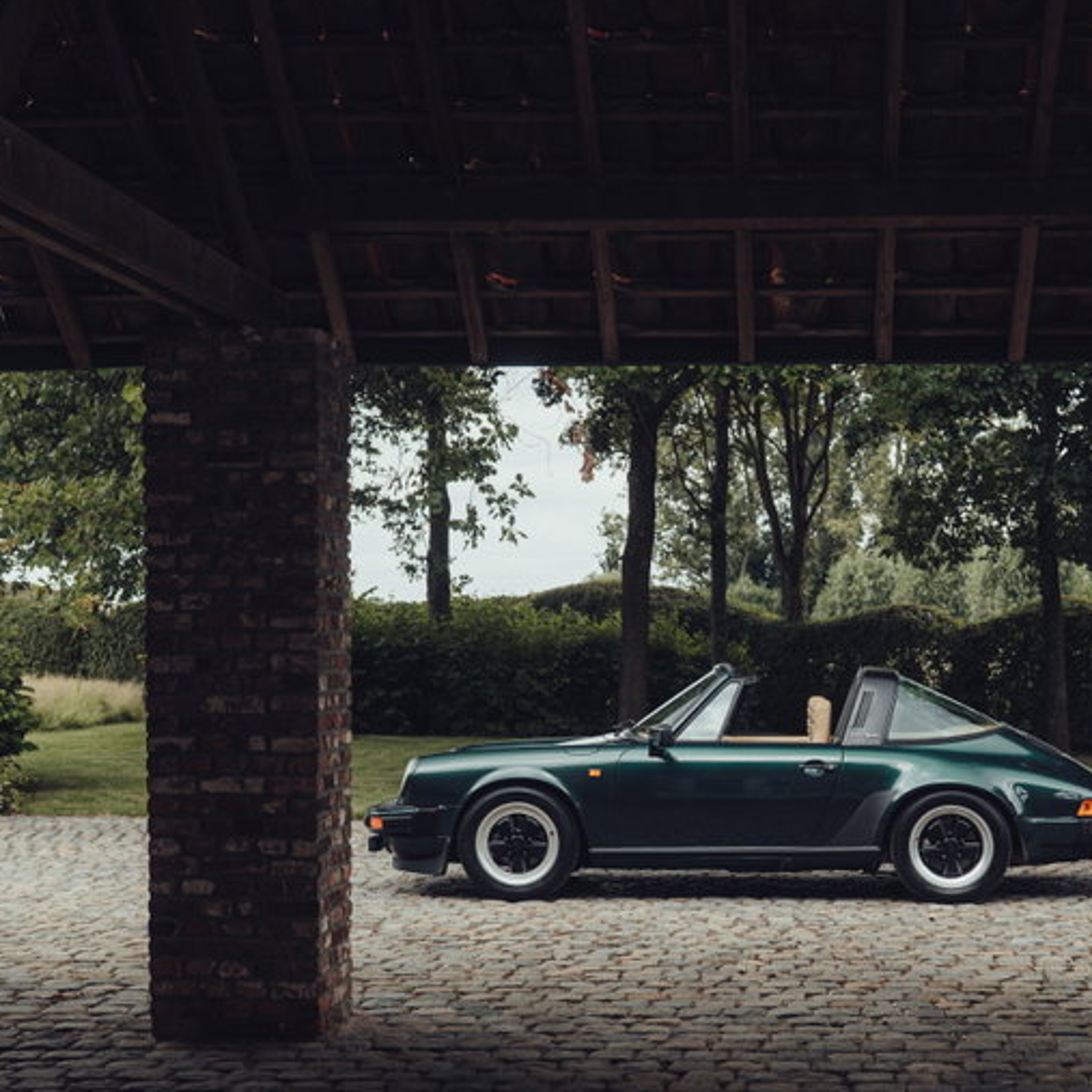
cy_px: 671
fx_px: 2141
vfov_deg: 28.5
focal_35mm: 60
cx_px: 742
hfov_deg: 28.4
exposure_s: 1/125
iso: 100
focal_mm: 35
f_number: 4
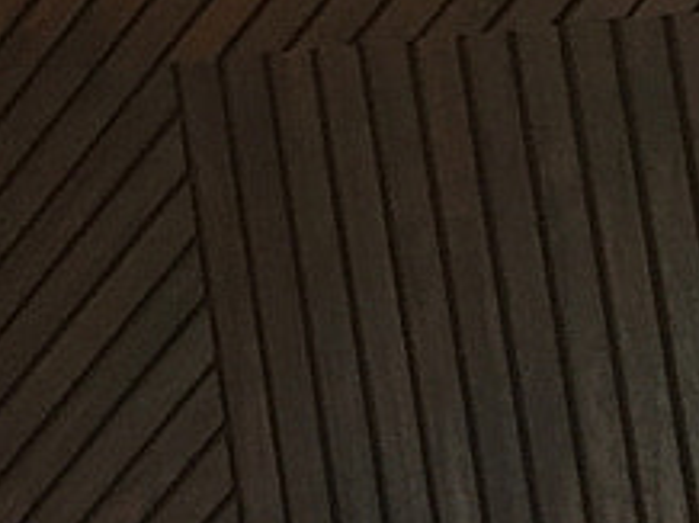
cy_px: -420
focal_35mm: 213
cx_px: -1728
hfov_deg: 7.6
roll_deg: +1.7
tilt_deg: +12.5
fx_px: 4296
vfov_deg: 6.8
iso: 32
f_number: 2.2
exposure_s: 1/40
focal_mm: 4.15
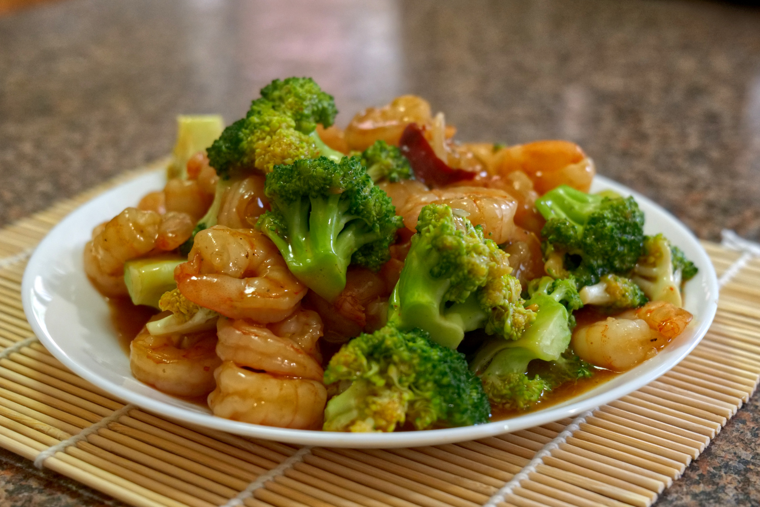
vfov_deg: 22.6
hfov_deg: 33.4
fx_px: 1267
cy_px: 254
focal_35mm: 60
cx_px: 380
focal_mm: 60
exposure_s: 1/60
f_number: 7.1
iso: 6400
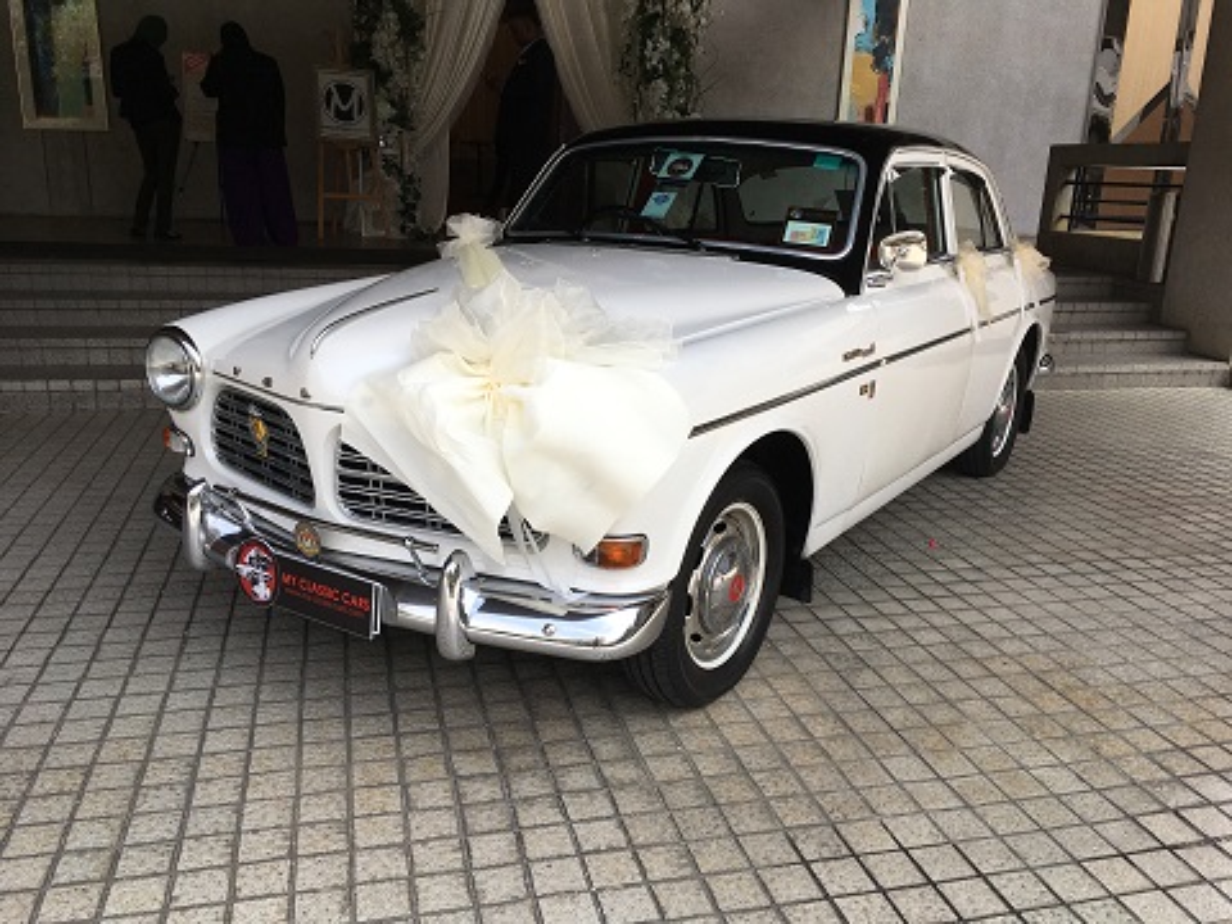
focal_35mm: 29
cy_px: 462
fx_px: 1032
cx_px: 616
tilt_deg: -15.7
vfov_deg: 48.2
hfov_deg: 61.7
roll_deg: -1.3
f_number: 2.2
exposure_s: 1/754
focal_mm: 4.15
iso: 25
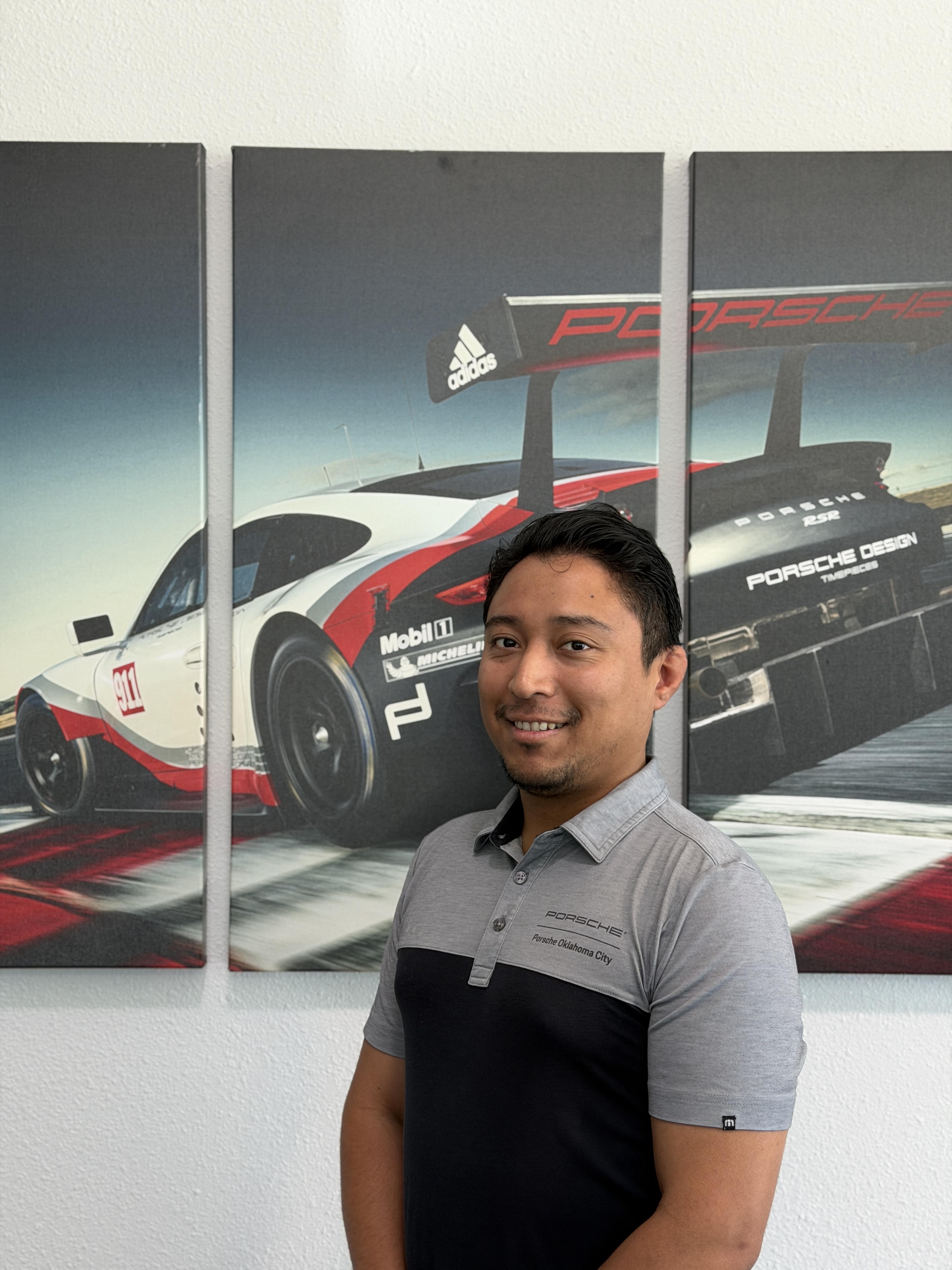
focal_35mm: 48
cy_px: 635
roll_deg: -0.6
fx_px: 1760
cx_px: 476
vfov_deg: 39.7
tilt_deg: -2.0
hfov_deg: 30.3
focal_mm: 6.76
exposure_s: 1/60
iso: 64
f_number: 1.78
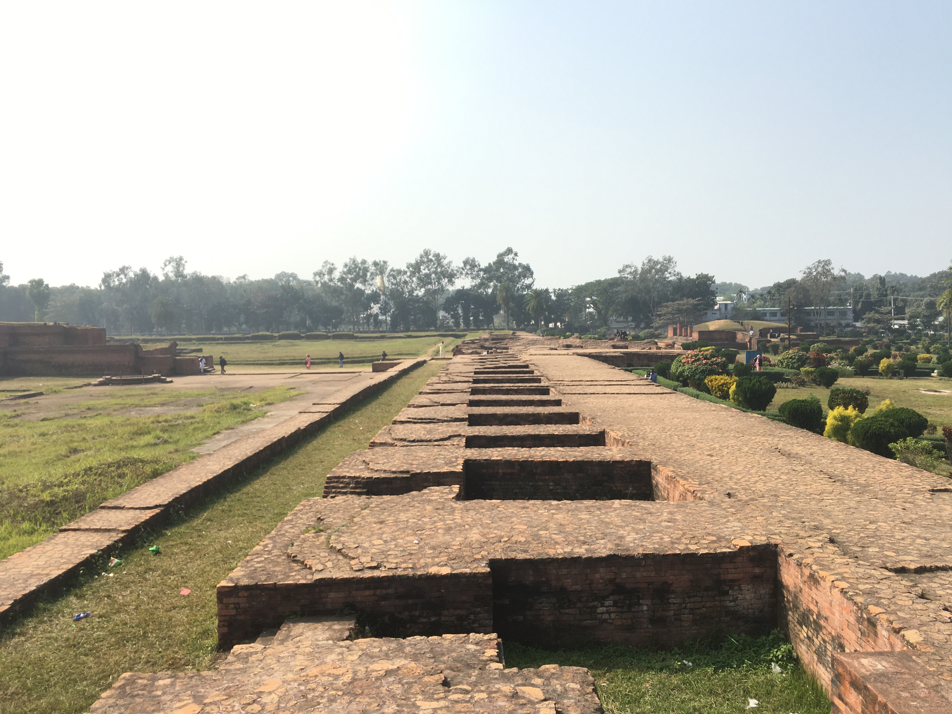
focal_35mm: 29
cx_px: 476
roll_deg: +0.3
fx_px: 798
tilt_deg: -1.7
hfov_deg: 61.7
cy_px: 357
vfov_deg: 48.2
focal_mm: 4.15
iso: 25
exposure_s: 1/1099
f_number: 2.2
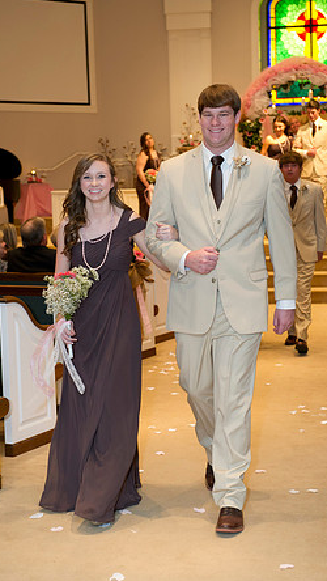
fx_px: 1078
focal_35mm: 70
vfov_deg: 30.1
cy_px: 293
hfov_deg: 17.2
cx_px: 165
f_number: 4.5
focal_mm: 66
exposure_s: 1/125
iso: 1600
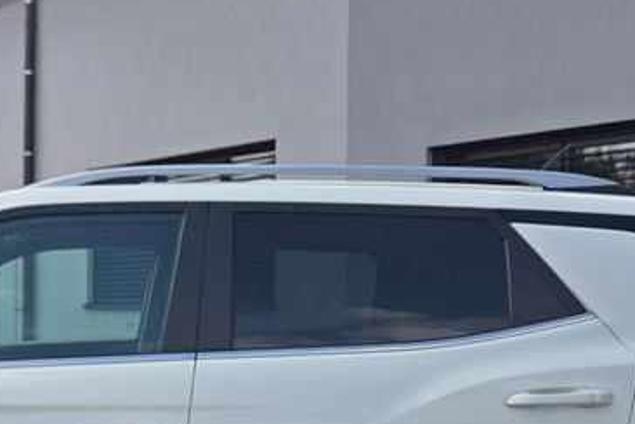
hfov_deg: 29.1
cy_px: 311
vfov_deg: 20.2
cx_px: 85
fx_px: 1182
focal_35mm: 67
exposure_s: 1/5004
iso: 80
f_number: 1.8
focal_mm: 5.4
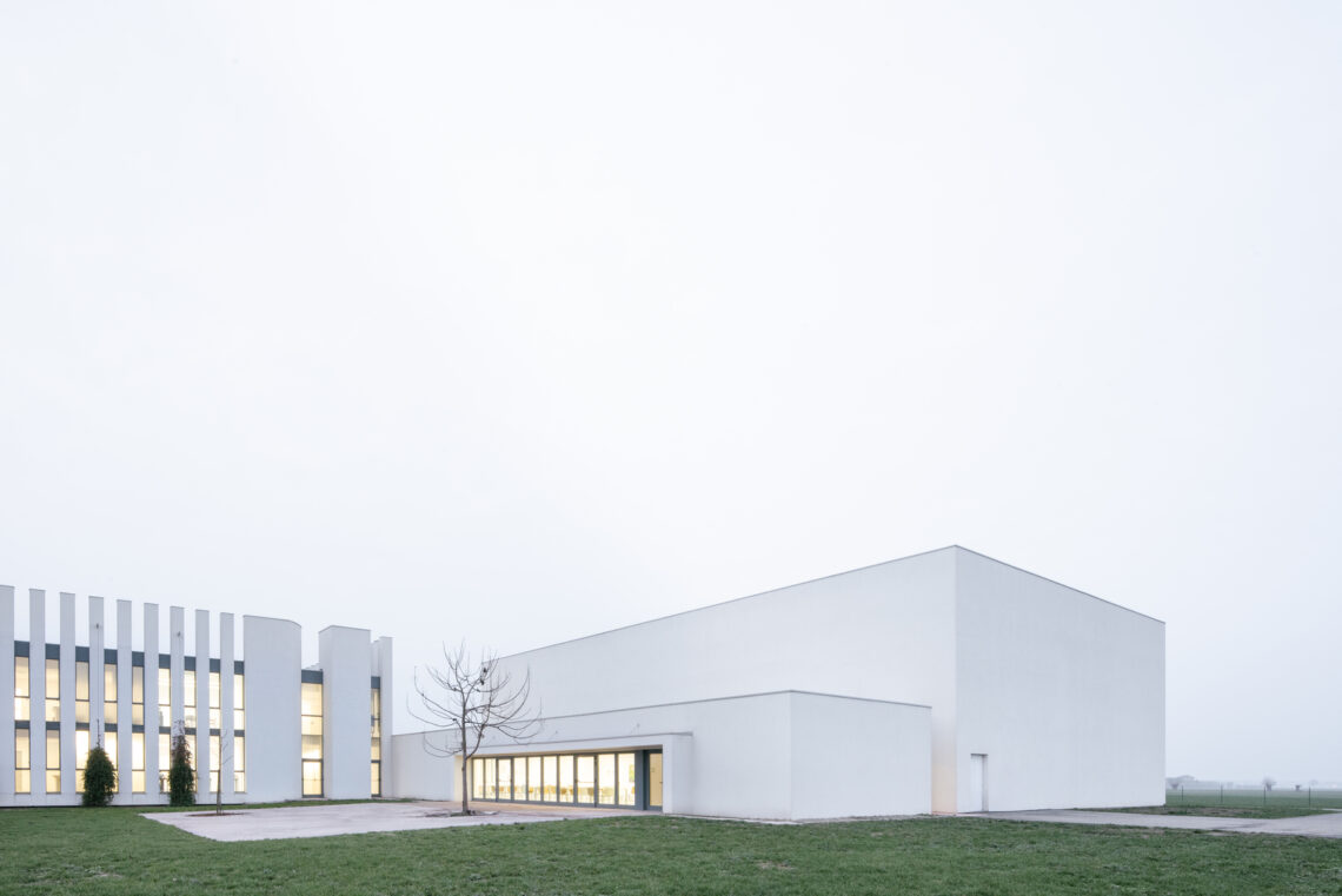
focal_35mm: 19
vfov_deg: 64.6
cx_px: 671
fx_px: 709
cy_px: 448
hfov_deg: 86.9
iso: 400
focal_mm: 19
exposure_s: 1.6
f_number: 14
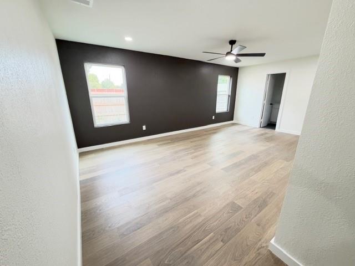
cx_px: 178
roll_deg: -1.1
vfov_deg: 85.7
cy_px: 133
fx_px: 144
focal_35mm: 14
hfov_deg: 102.1
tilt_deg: -15.7
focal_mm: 2.22
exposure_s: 1/60
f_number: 2.2
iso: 640
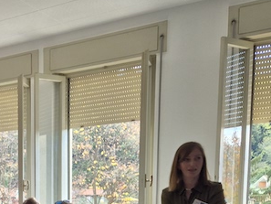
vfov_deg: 21.8
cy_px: 250
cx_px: -76
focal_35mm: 62
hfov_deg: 26.7
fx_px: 486
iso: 50
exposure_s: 1/120
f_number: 1.8
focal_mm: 5.4
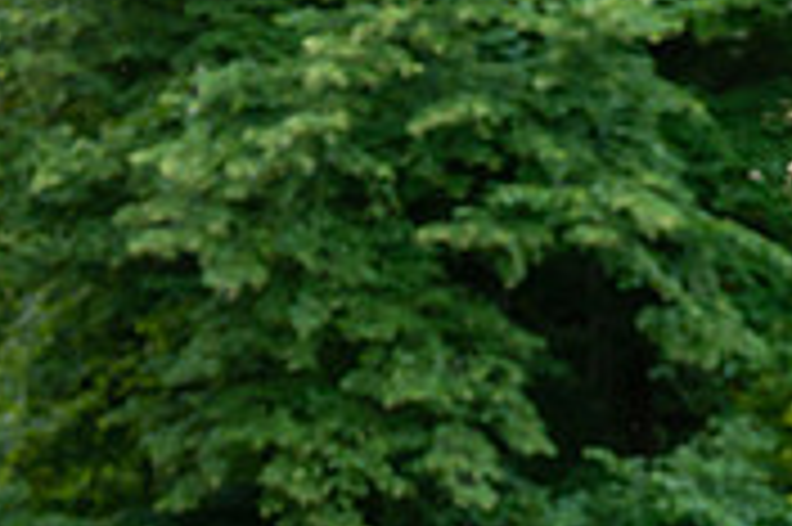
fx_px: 5077
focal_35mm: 231
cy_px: 834
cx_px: 698
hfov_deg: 8.9
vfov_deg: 5.9
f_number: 2.8
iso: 1000
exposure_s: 1/800
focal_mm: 70
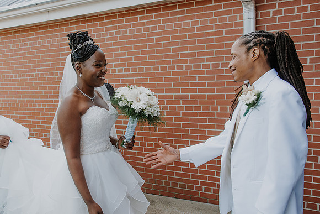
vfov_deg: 35.6
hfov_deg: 51.1
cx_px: 127
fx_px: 332
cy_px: 110
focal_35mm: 37
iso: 400
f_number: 7.1
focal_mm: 31
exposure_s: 1/200
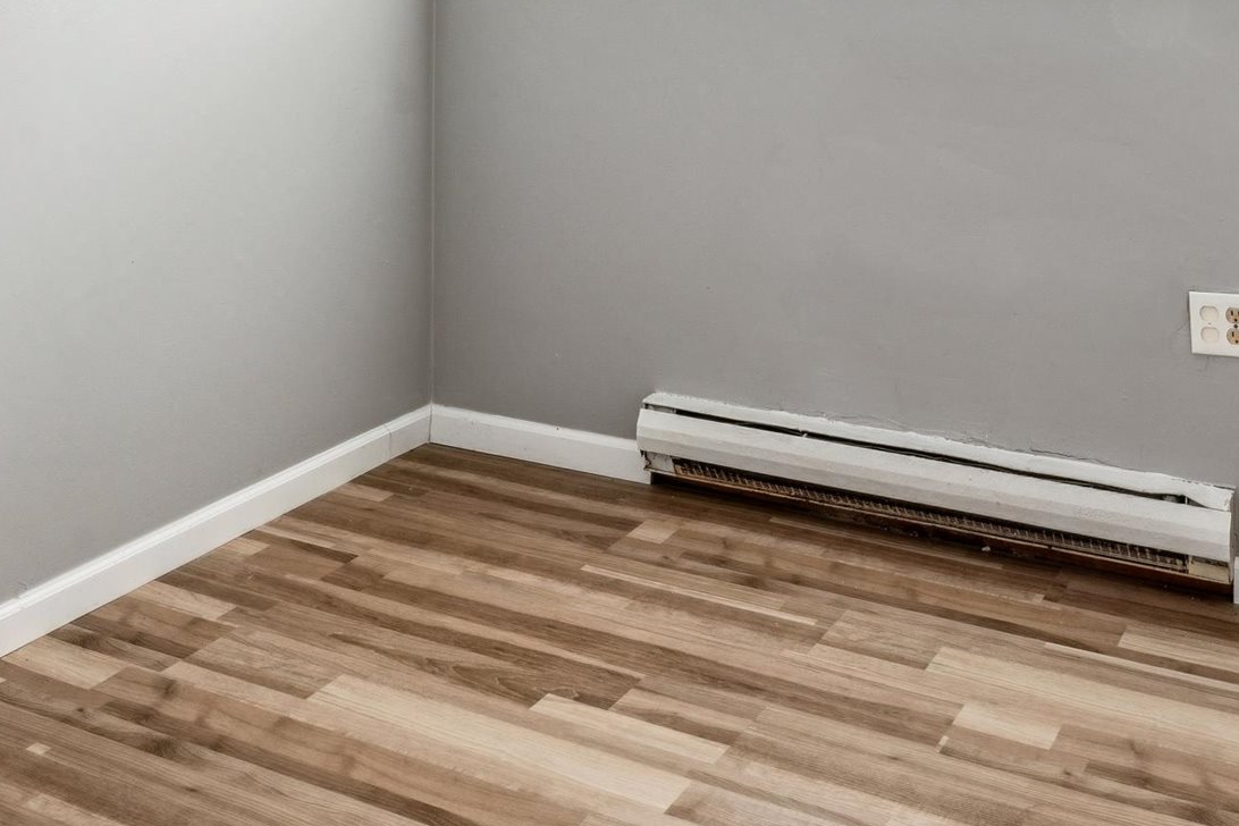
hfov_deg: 43.5
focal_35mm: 45
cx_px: 717
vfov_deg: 27.2
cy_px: -96
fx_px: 1549
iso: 400
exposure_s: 1/2
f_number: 13
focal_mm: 16
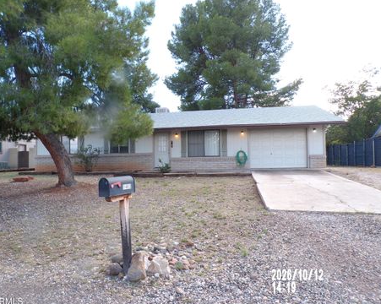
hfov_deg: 66.0
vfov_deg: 54.9
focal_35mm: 26
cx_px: 181
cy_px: 157
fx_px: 293
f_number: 4.4
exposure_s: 1/100
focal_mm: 4.3
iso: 100
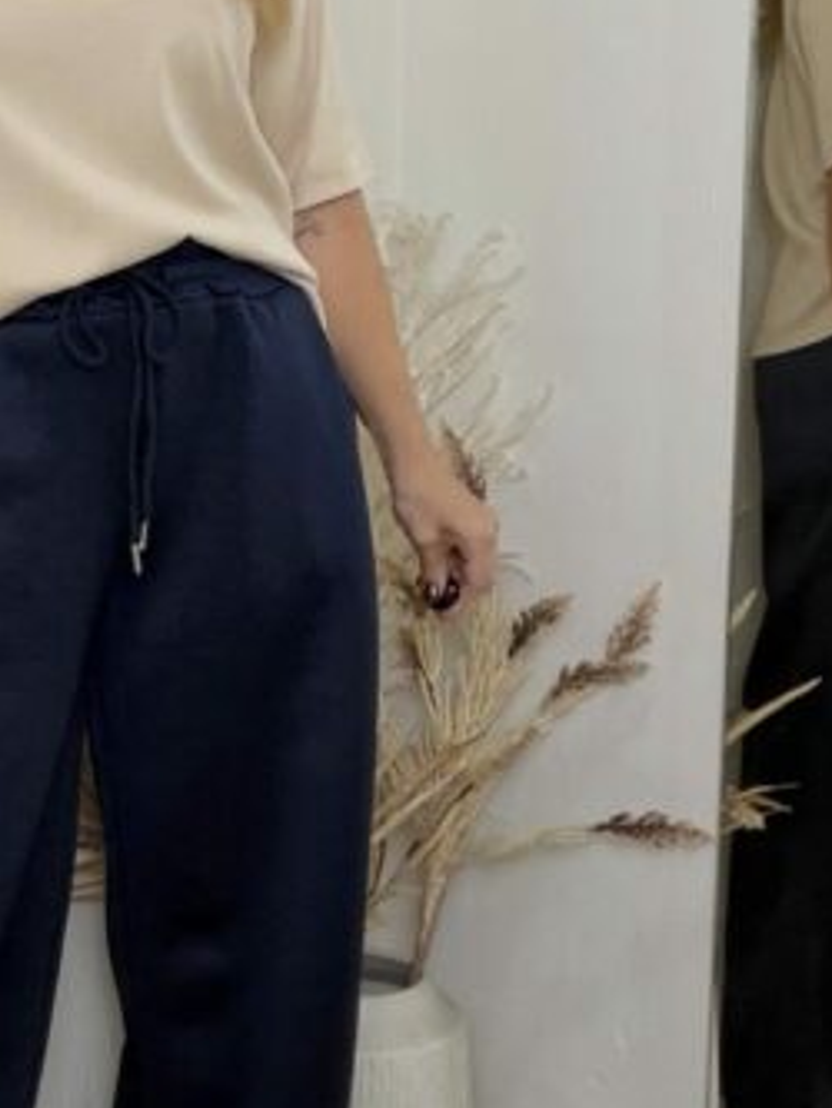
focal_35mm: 72
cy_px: 399
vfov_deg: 26.9
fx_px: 2306
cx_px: -17
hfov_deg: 19.8
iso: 125
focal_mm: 2.71
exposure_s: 1/60
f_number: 1.9
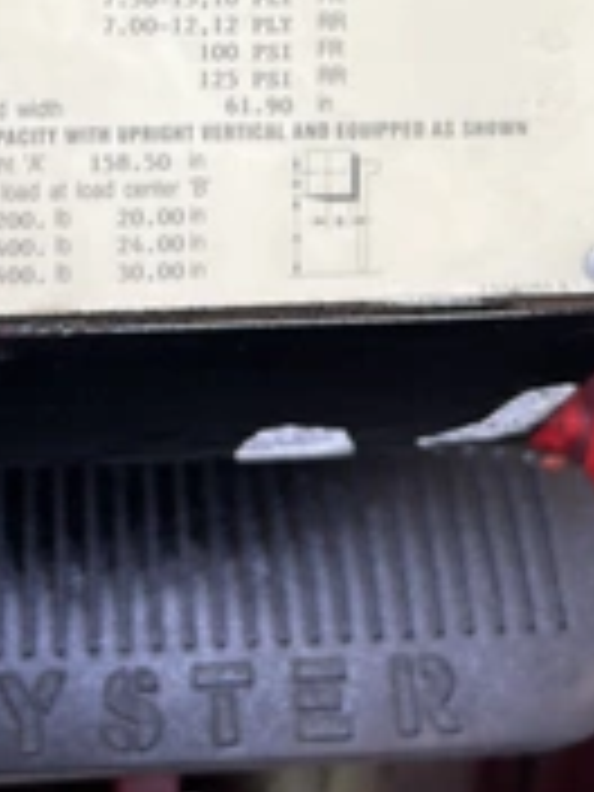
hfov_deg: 24.5
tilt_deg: -14.6
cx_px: 135
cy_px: -81
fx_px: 1350
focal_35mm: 59
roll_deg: +1.0
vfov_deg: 29.5
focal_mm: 5.96
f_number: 1.6
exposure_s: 1/60
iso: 80
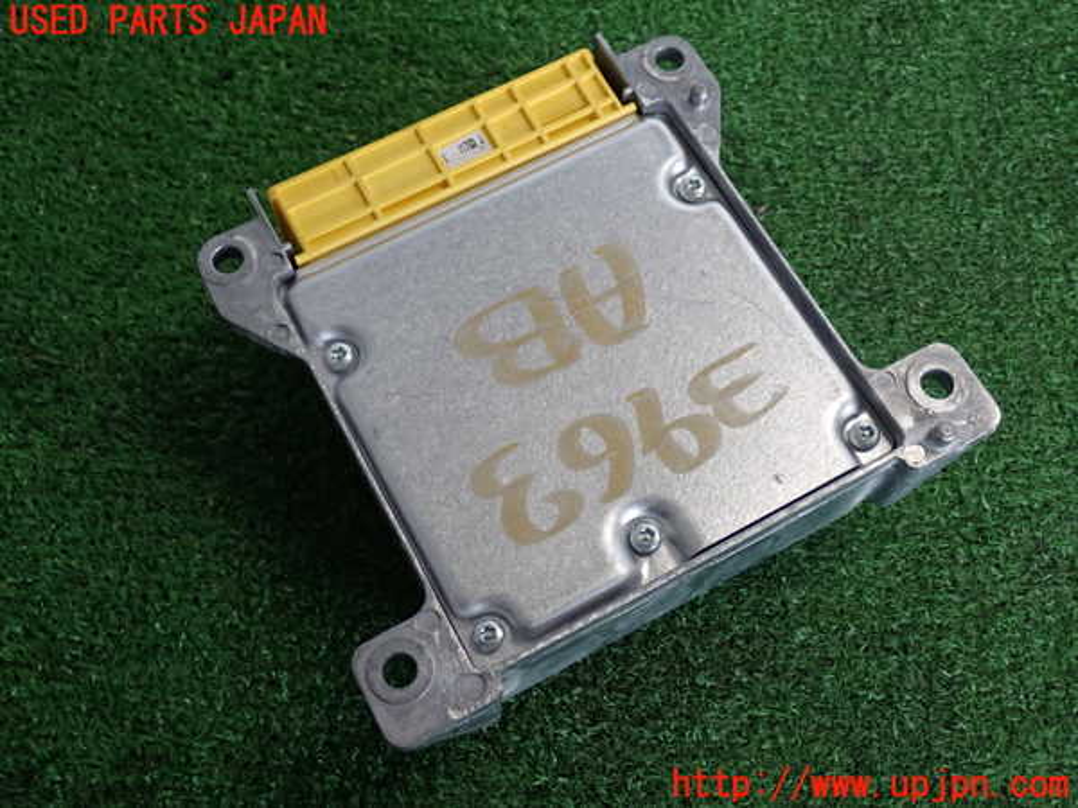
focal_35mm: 41
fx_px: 1277
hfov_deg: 45.8
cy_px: 404
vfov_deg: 35.1
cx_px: 539
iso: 250
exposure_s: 1/40
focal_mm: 7.31
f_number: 2.8
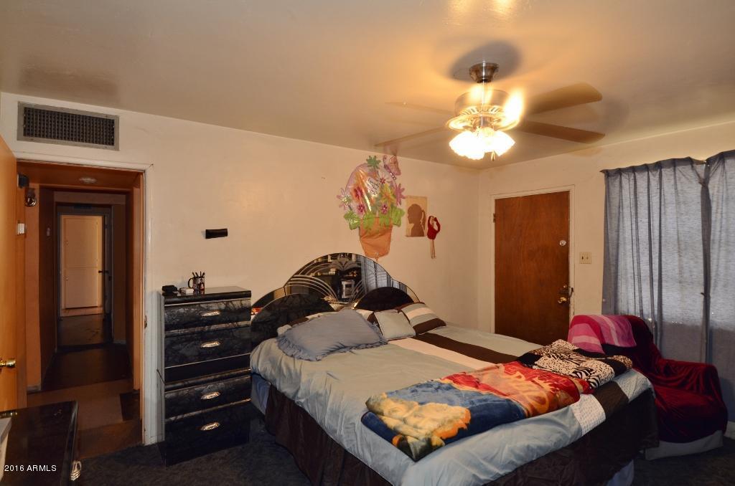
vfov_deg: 67.1
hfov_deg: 90.1
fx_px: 367
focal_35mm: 18
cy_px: 243
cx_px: 368
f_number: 5.6
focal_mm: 12
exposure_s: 1/8
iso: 400
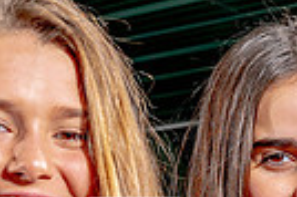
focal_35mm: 215
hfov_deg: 9.4
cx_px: 375
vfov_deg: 6.2
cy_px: 419
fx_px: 1772
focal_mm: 44
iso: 100
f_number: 8
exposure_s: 1/125
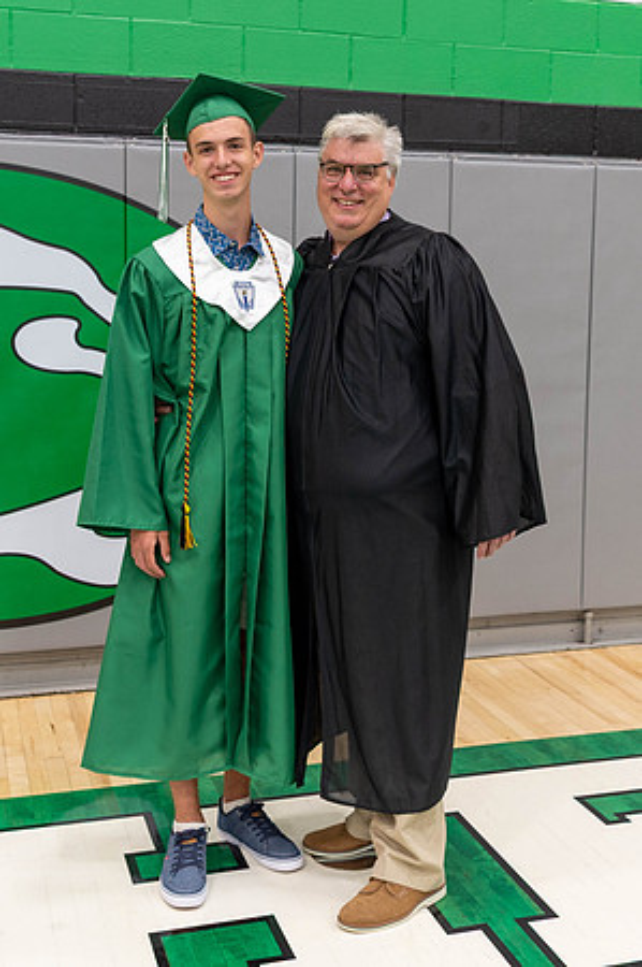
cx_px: 338
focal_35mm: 46
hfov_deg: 29.2
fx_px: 1231
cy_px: 393
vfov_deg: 42.7
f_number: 2.8
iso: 500
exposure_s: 1/125
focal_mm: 24
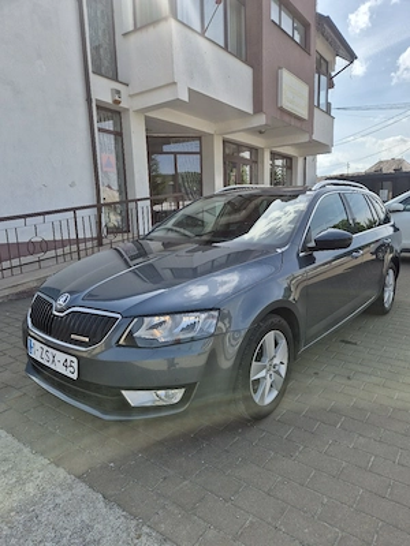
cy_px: 273
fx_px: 363
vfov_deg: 73.9
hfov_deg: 58.9
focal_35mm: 23
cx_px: 205
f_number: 1.8
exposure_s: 1/2000
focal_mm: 5.4
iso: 25
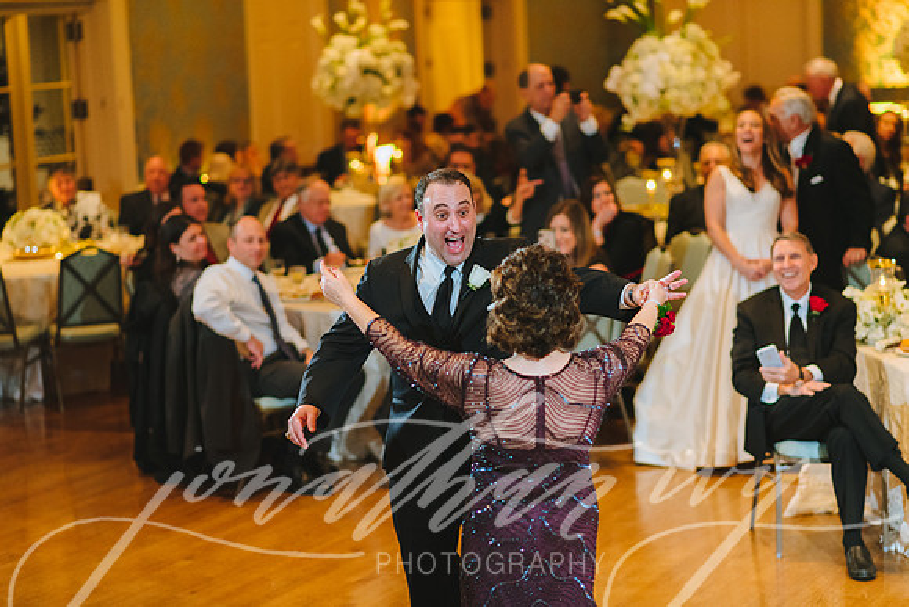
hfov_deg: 23.9
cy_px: 304
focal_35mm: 85
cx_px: 454
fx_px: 2147
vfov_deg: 16.1
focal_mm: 85
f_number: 2.2
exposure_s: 1/160
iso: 1600
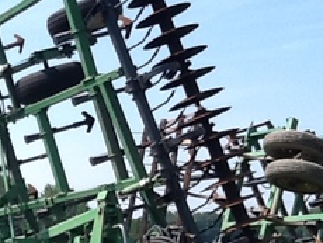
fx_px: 1027
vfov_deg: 13.3
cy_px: 253
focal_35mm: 110
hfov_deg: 17.4
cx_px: -11
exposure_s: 1/835
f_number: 2.4
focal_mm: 2.03
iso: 40
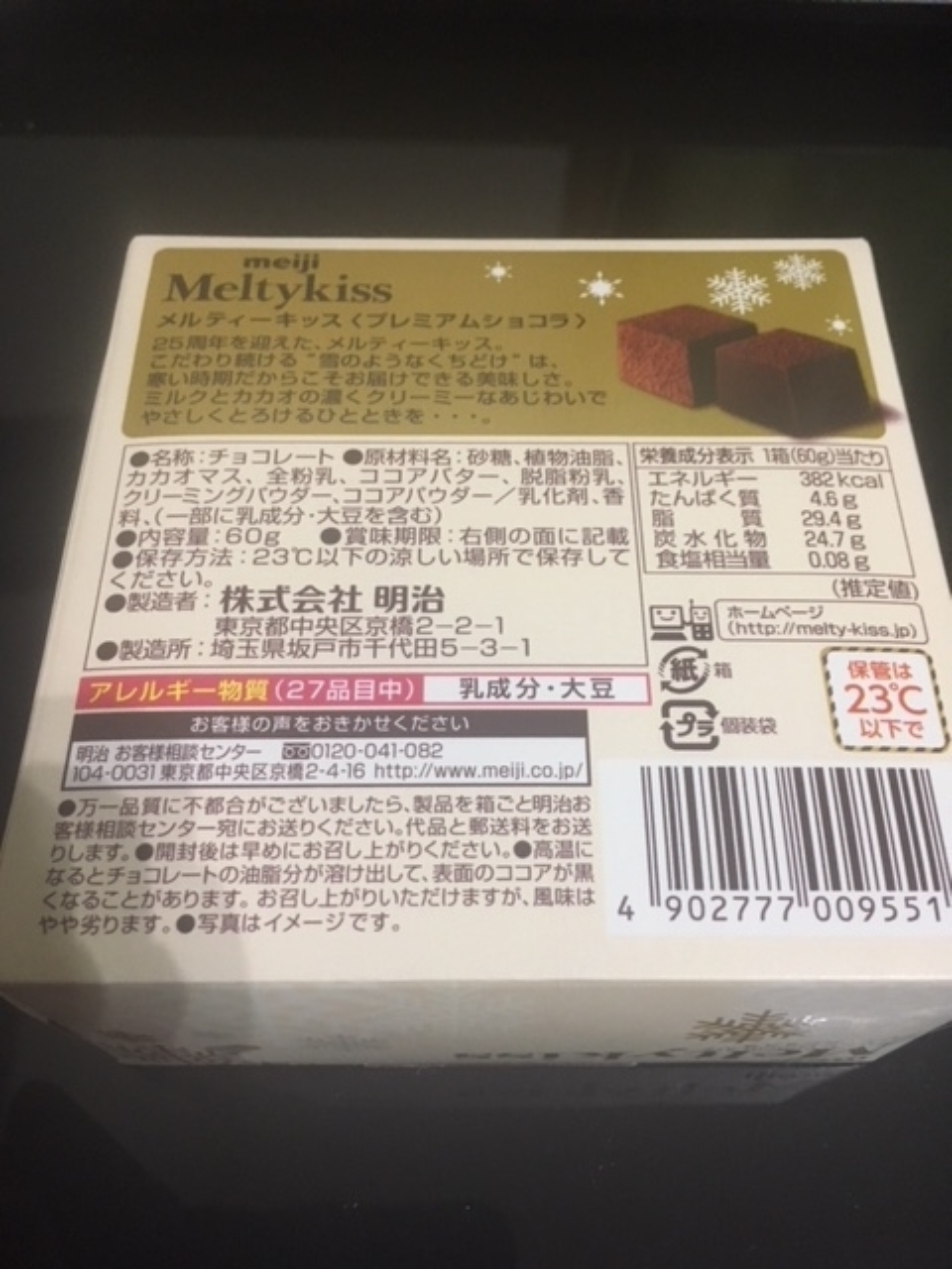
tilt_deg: -60.5
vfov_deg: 61.7
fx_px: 1063
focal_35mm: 29
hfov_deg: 48.2
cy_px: 634
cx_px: 476
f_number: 2.2
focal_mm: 4.15
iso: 200
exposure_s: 1/24
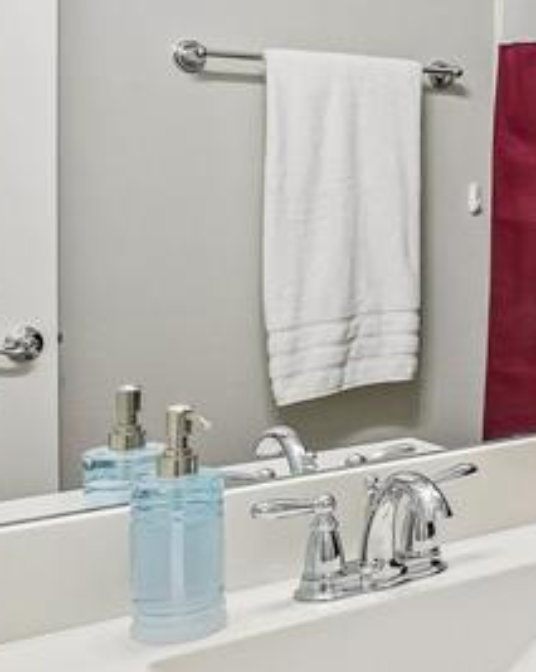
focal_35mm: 54
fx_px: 1073
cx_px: 810
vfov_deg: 34.6
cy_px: 249
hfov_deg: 22.7
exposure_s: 1/10
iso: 400
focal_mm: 10
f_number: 8
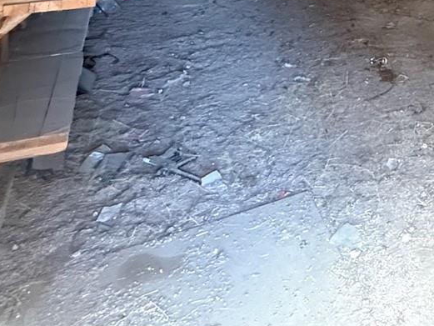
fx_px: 539
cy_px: -153
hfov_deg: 37.0
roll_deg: -1.4
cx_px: 476
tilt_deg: +1.1
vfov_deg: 25.8
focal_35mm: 43
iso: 1000
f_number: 2.2
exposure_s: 1/60
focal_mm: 2.22
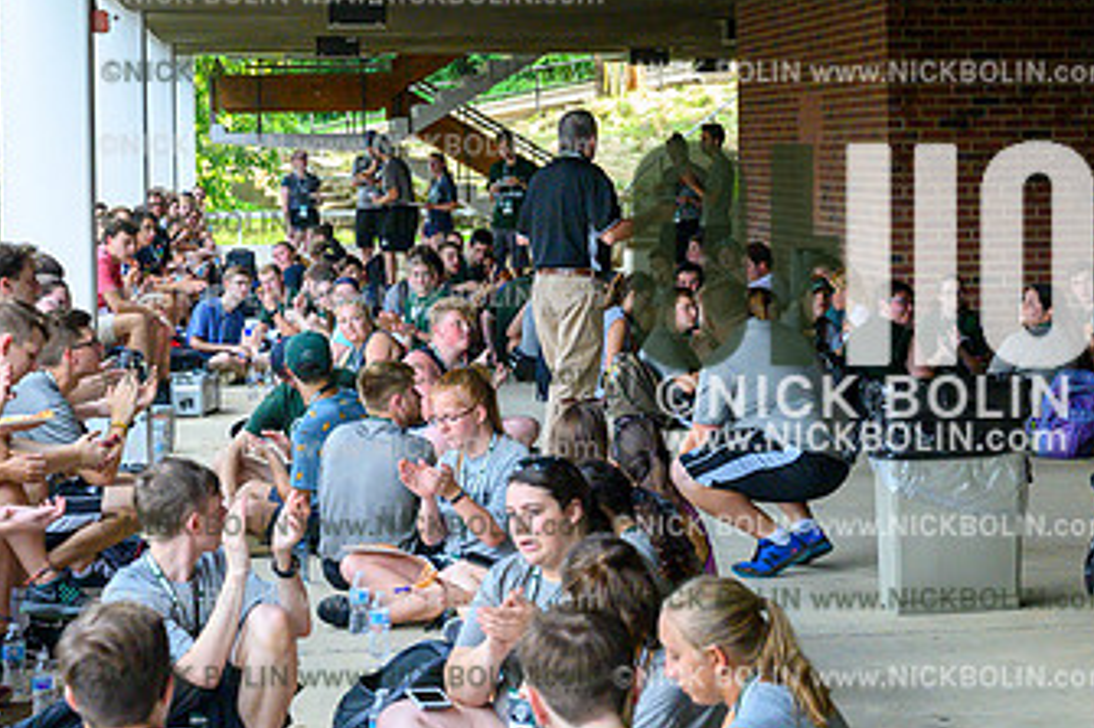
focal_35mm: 97
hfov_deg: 20.8
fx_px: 2946
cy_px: 297
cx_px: 862
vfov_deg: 14.1
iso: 6400
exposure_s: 1/1250
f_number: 5.6
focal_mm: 56
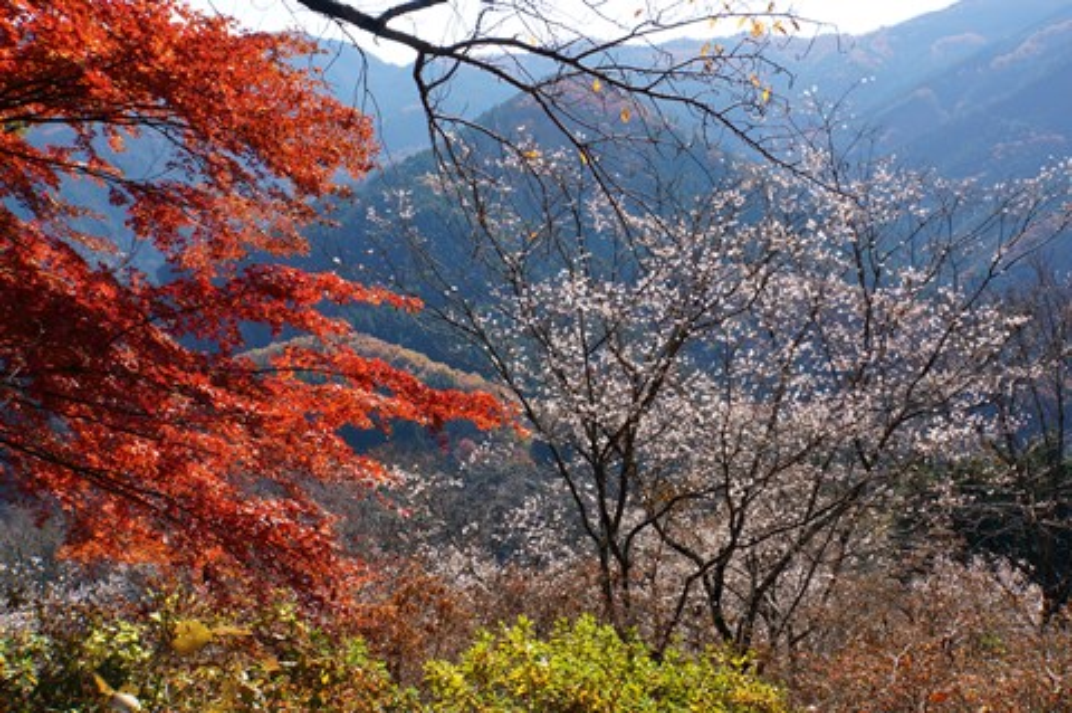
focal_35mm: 44
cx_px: 536
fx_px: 1294
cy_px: 356
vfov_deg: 30.8
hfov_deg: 45.0
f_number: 11
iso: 100
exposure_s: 1/60
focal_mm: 29
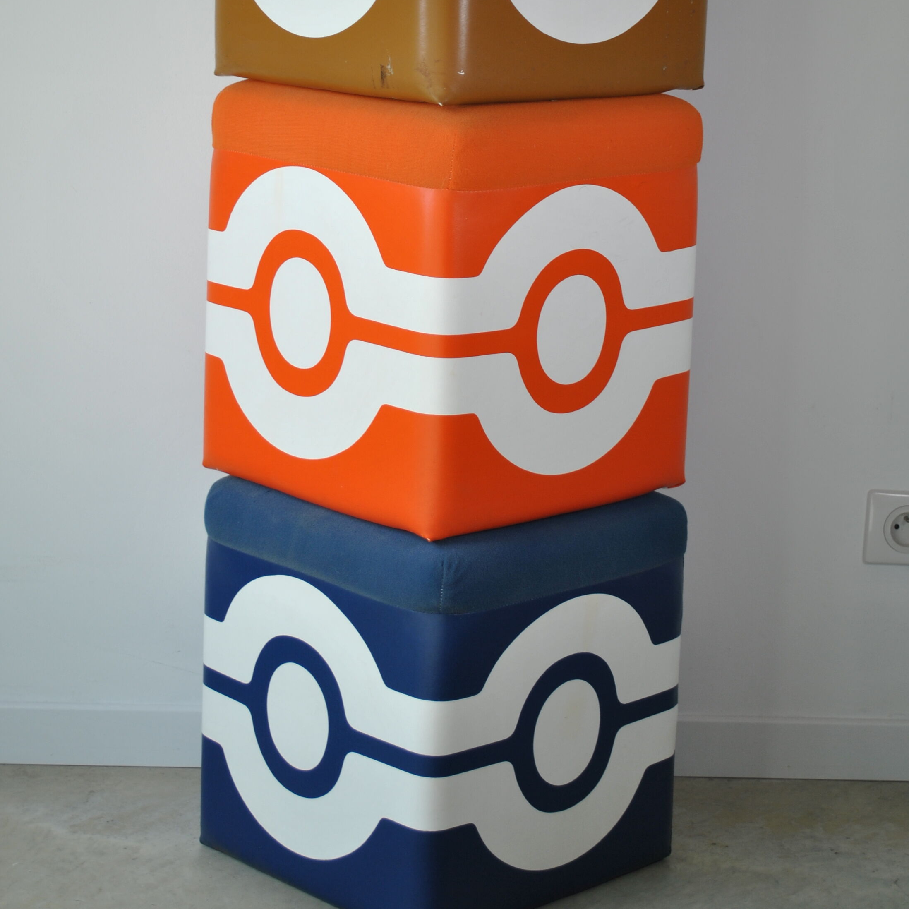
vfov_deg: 21.8
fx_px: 2340
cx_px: 457
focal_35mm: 79
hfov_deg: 22.0
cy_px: 253
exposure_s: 1/125
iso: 100
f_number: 5
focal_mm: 35
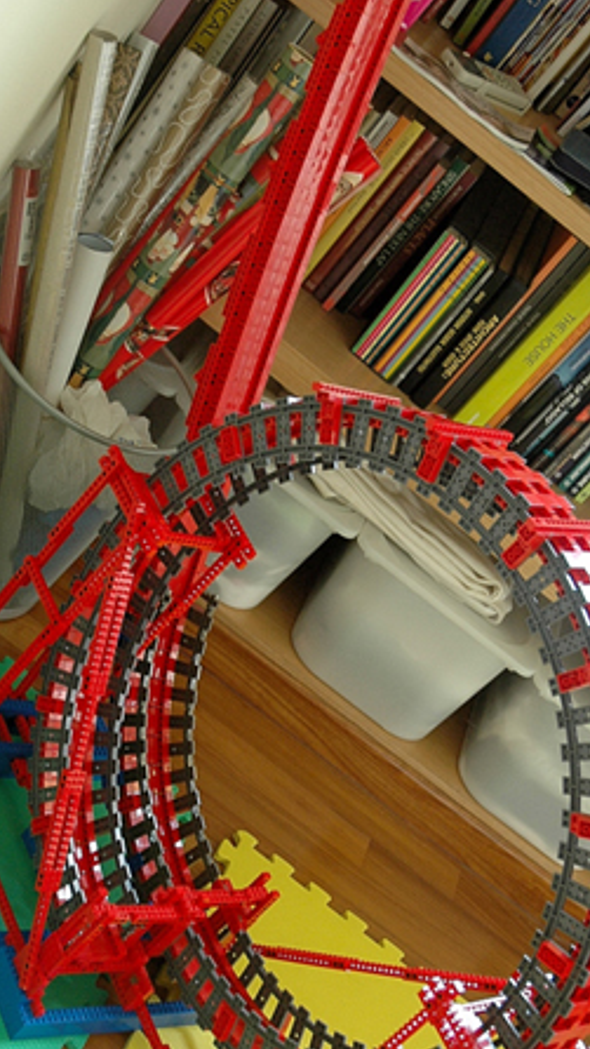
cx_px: 274
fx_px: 1939
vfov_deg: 30.2
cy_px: 555
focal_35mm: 70
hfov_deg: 17.3
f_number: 4.5
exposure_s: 1/15
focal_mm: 31
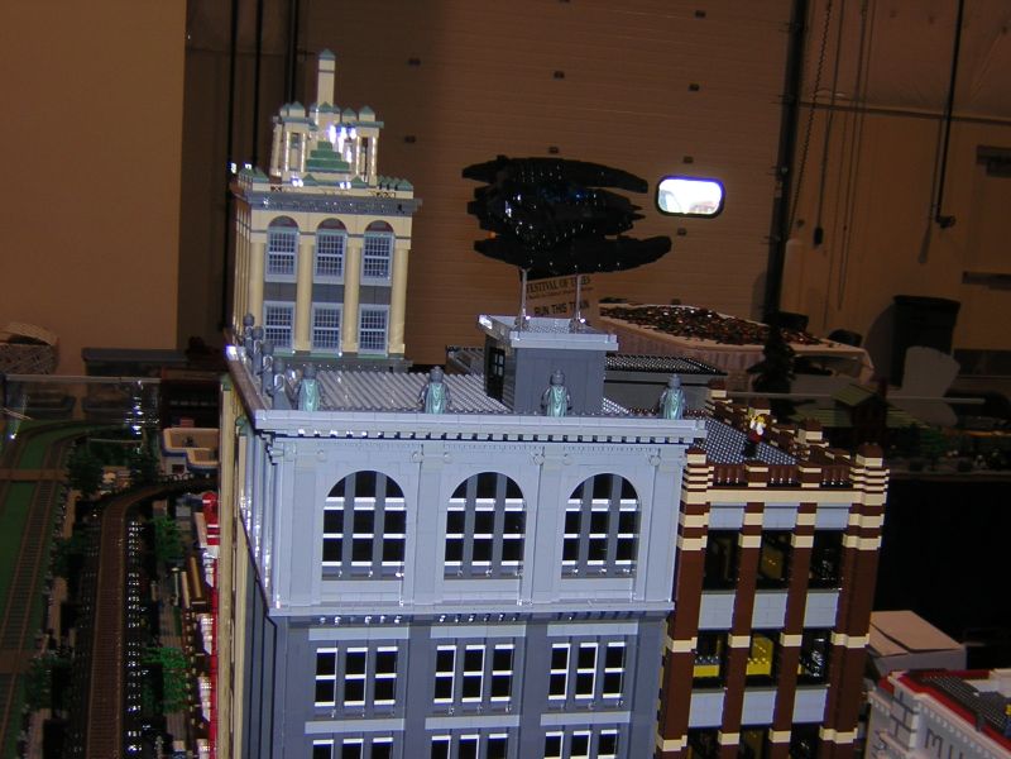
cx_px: 506
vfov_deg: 30.9
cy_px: 380
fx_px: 1373
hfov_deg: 40.4
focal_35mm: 47
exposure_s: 1/60.1
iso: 100
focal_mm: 6.1
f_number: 2.9
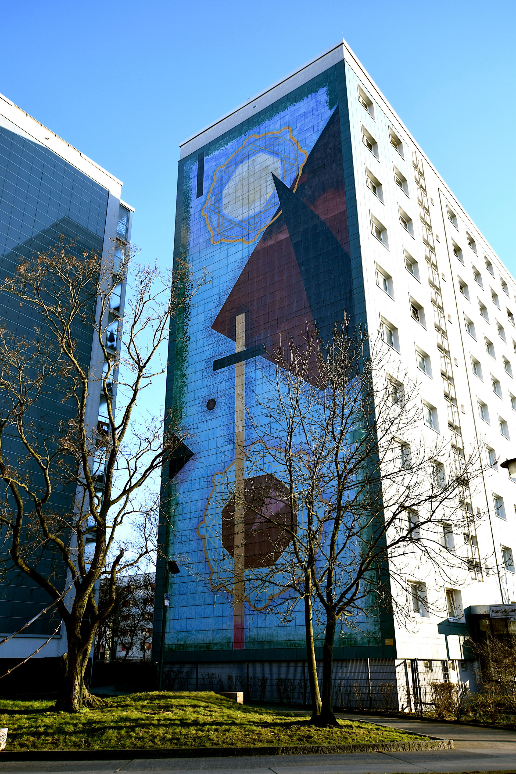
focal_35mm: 30
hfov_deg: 43.6
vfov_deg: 61.9
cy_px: 387
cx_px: 258
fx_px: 645
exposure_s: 1/80
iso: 100
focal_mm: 20
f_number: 8
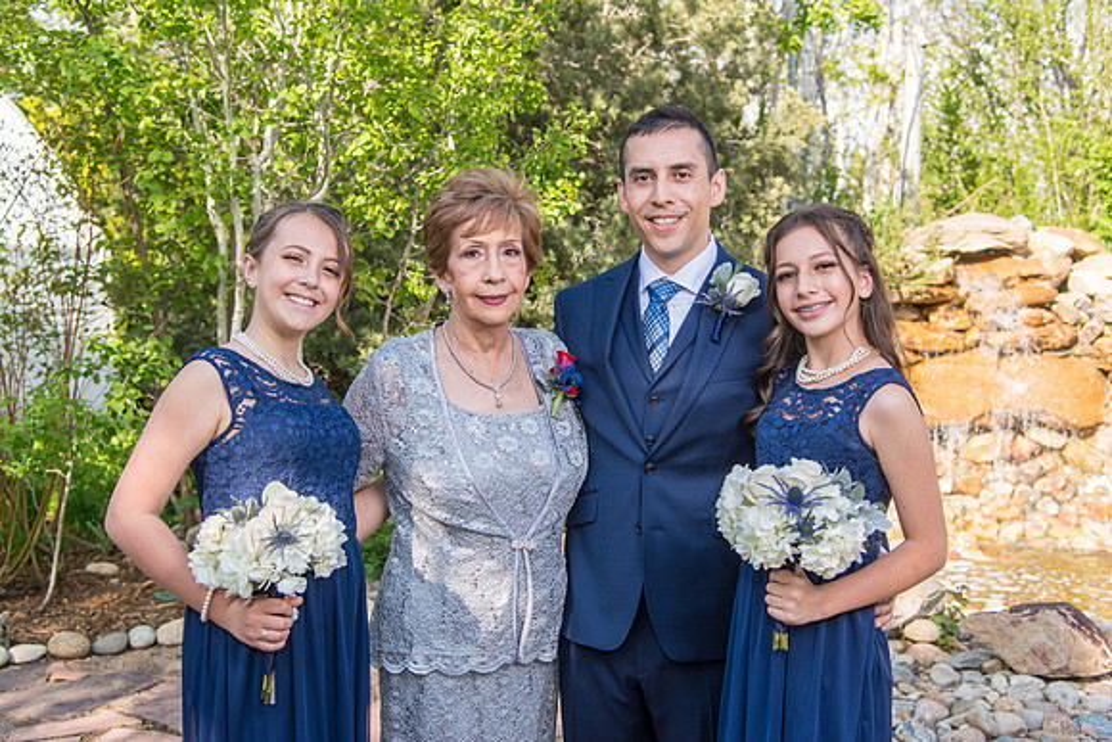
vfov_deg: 30.5
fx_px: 1359
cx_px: 556
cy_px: 371
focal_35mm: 44
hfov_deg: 44.5
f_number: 5
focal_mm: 44
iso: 100
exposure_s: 1/160
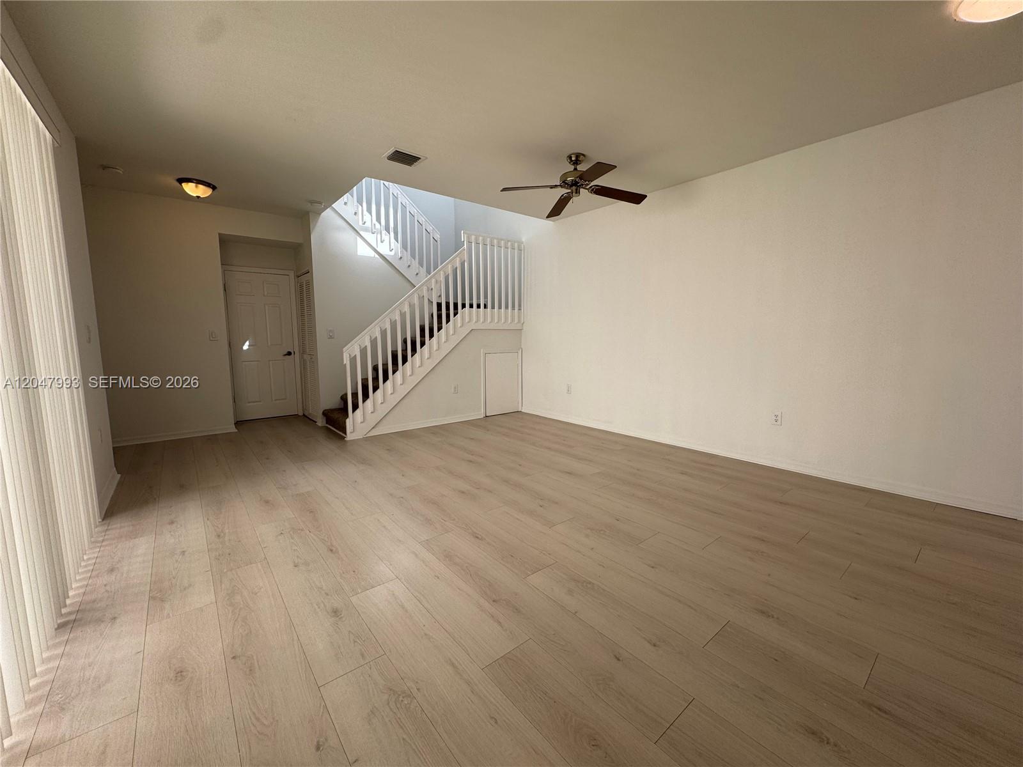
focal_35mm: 14
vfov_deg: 85.7
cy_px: 384
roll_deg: -0.1
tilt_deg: -6.7
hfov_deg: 102.1
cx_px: 512
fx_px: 414
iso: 40
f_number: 2.2
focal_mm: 2.22
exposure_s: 1/235
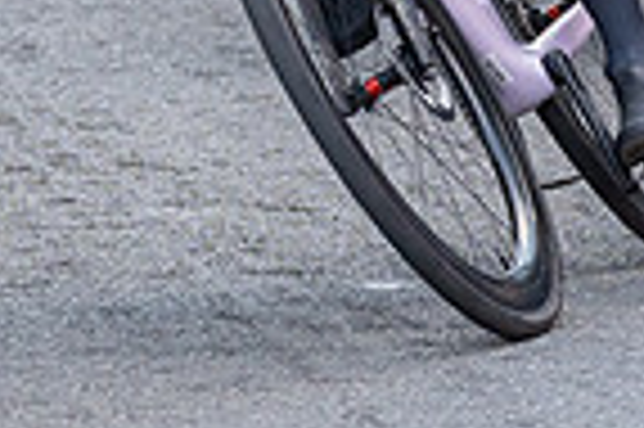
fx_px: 8970
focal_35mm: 502
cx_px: -27
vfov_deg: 2.7
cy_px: -682
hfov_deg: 4.1
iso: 1600
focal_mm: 87
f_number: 3.5
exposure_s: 1/800
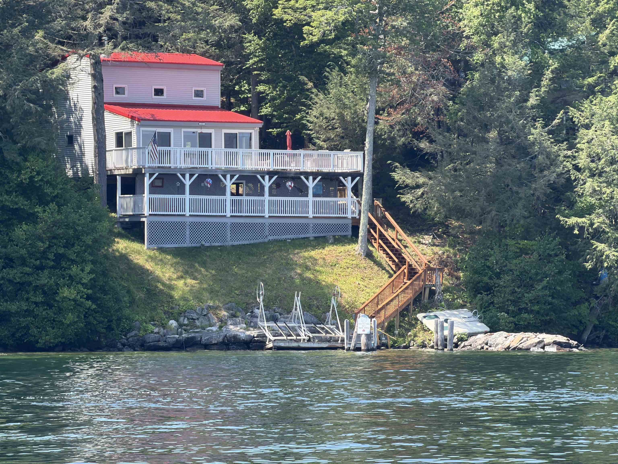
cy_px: 232
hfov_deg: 9.9
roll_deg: +0.2
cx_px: 309
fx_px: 3571
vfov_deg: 7.4
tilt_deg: +2.0
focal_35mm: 200
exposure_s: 1/344
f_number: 2.8
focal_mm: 16.89
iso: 50
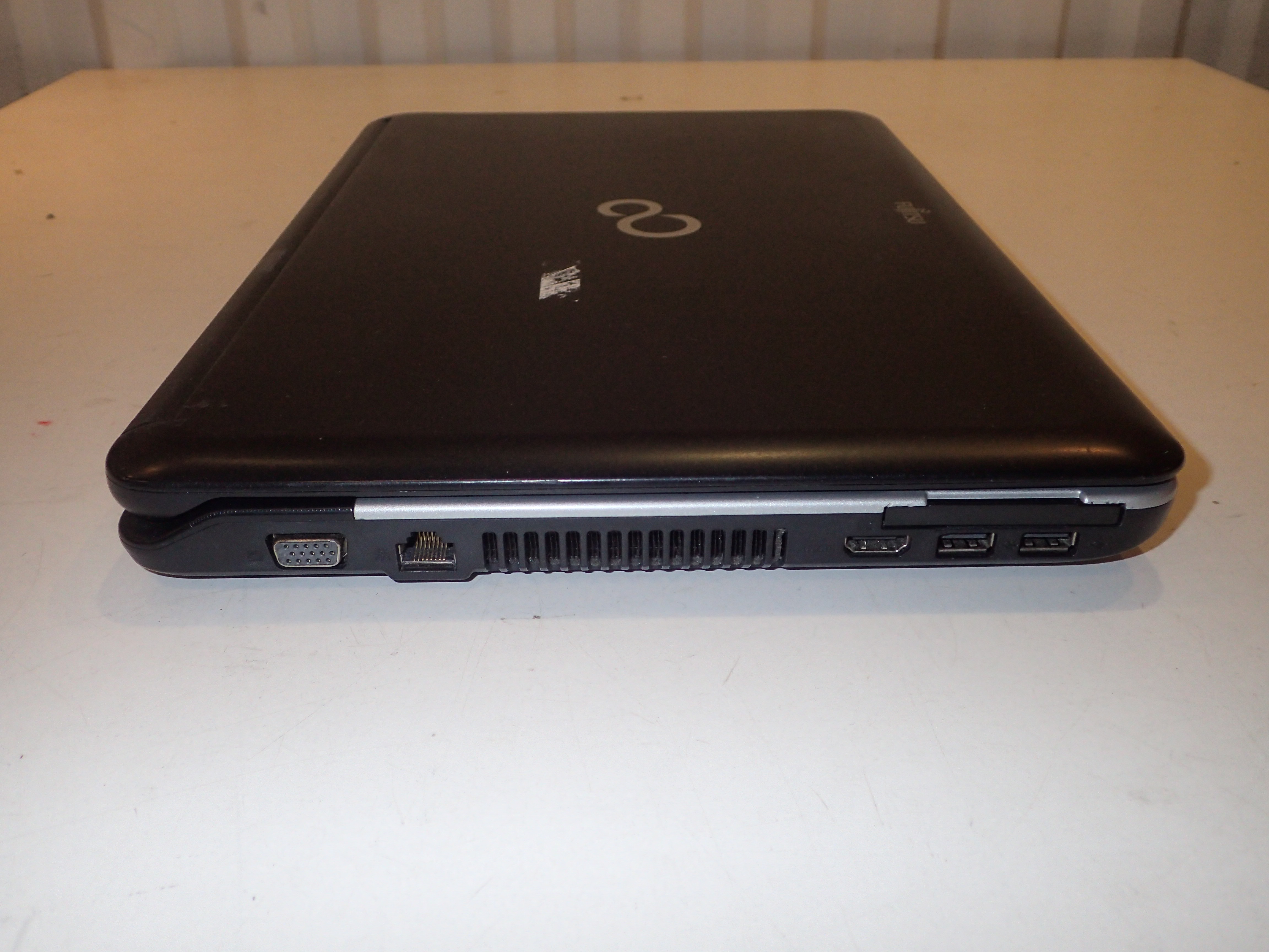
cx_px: 634
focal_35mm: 32
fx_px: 1173
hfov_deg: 56.8
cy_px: 476
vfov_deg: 44.2
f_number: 7.1
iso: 200
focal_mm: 5.87
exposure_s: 1/30
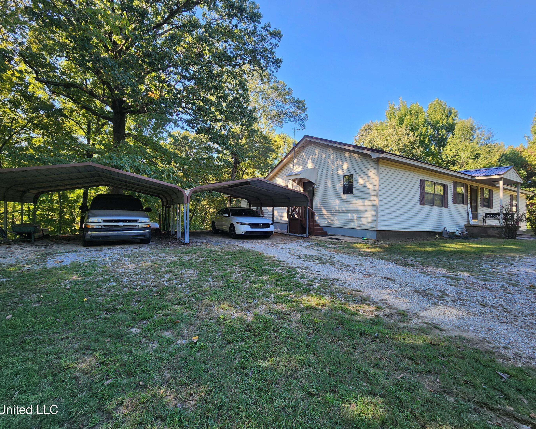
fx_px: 222
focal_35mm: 14
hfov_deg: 100.7
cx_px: 263
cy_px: 208
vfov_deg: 88.0
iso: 50
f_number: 2.2
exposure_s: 1/230
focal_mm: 2.2
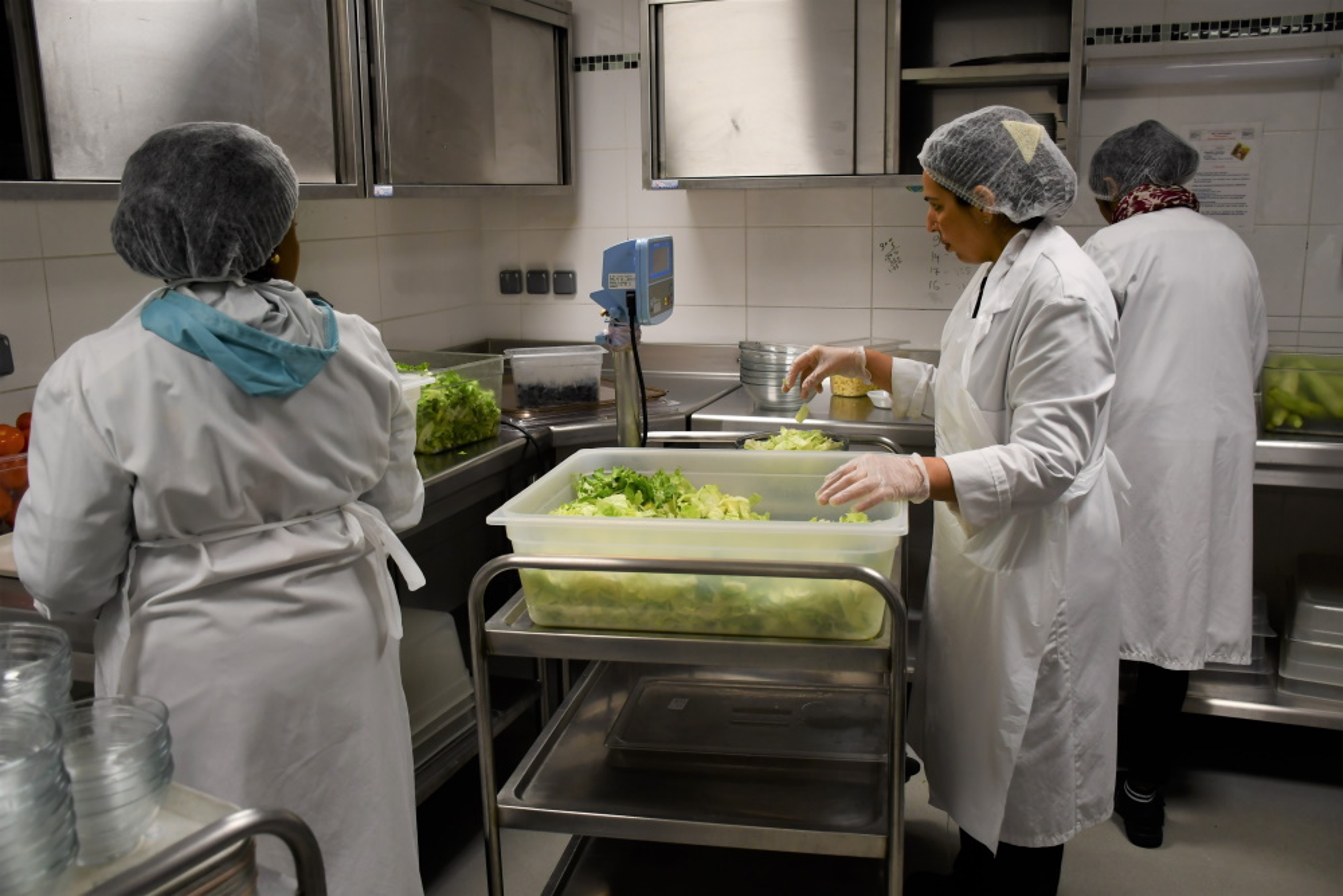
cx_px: 672
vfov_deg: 40.0
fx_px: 1231
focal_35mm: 33
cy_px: 448
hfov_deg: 57.2
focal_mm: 22
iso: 450
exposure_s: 1/250
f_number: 3.5
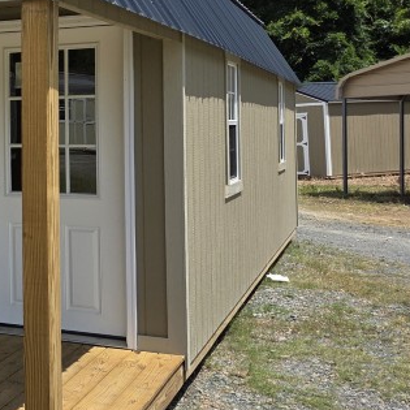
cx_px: -182
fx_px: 884
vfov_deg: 25.9
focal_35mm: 66
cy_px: 122
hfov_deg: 22.2
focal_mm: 5.4
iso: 80
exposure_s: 1/5261
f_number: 1.8
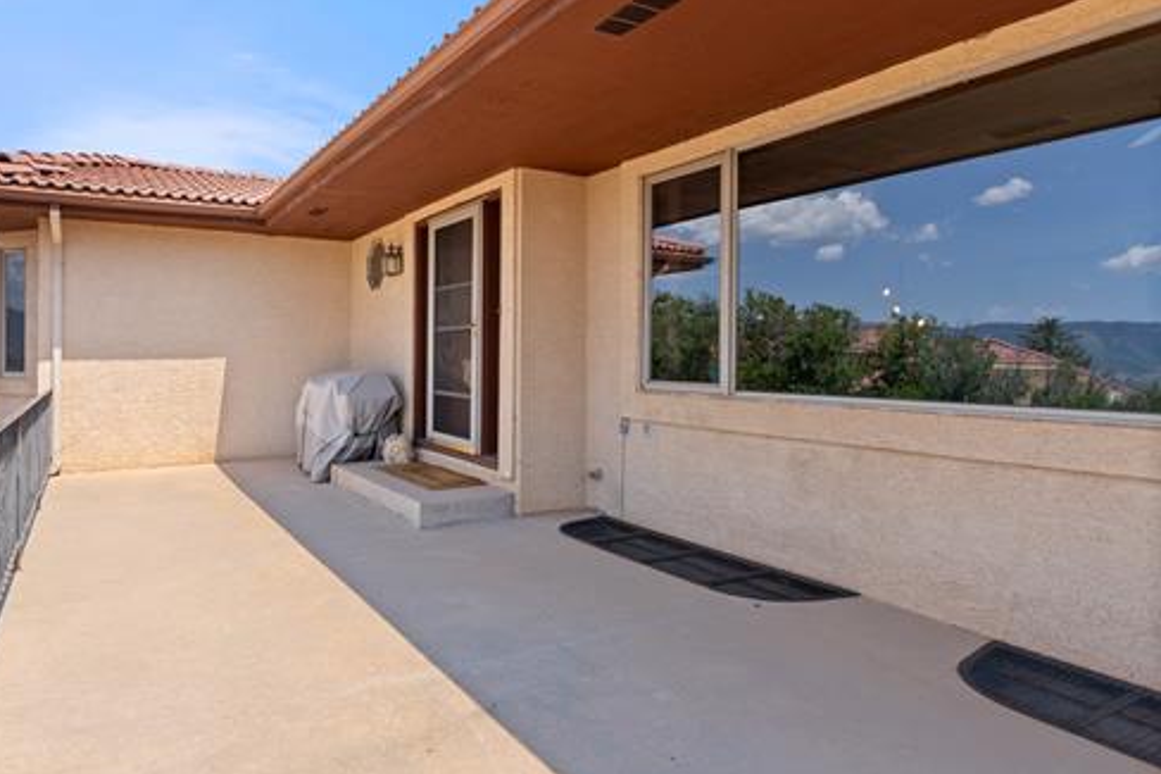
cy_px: 350
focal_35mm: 21
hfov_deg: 77.9
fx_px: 692
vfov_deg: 58.3
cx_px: 404
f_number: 8
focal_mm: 10.9
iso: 400
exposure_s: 1/125
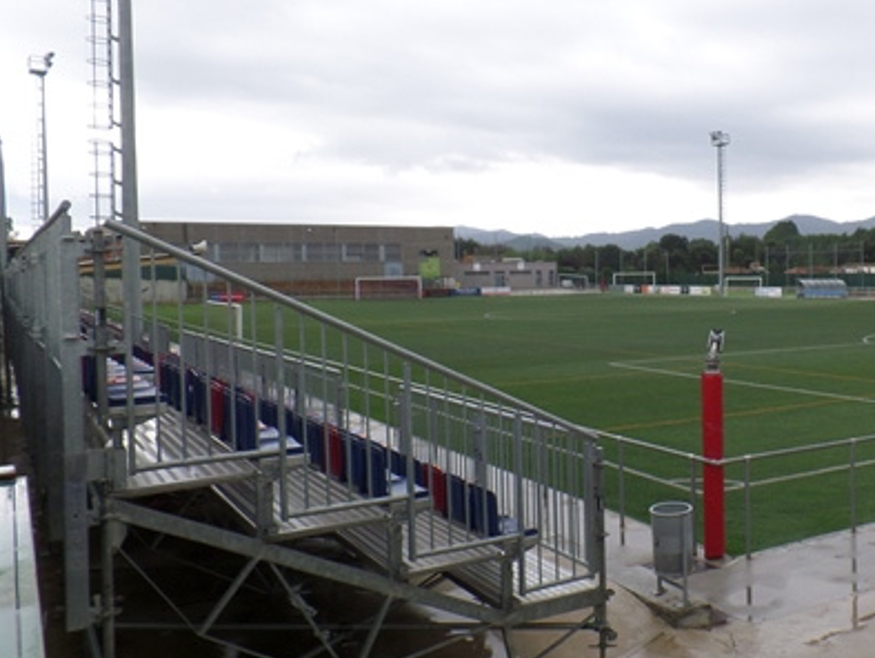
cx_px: 646
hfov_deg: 50.6
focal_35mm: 35
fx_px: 885
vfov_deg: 40.7
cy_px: 293
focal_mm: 4.1
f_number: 3.5
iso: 100
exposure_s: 1/90
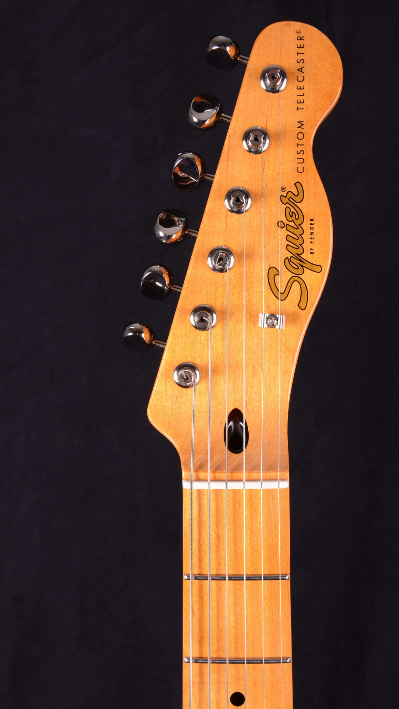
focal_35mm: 54
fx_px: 1016
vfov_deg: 38.5
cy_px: 355
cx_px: 237
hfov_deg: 22.2
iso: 200
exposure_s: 1/200
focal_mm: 34
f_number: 13
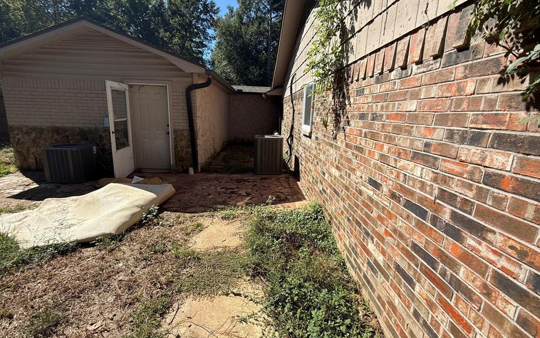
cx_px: 268
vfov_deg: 71.2
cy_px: 159
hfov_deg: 97.8
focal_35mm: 16
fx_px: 235
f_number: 2.2
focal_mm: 2.22
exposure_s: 1/1534
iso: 50
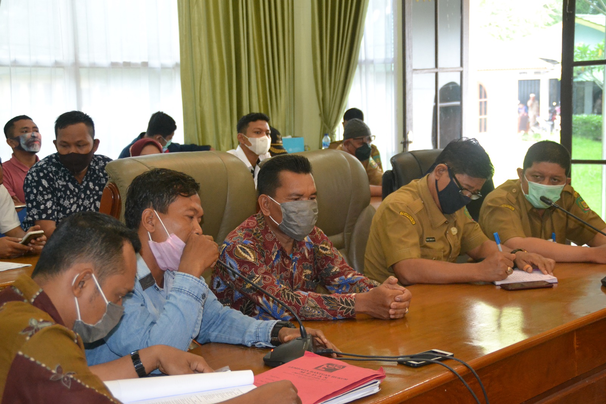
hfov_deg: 31.9
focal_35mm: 63
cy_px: 202
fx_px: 1061
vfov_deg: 21.6
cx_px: 303
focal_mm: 42
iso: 2500
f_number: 4.5
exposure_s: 1/60
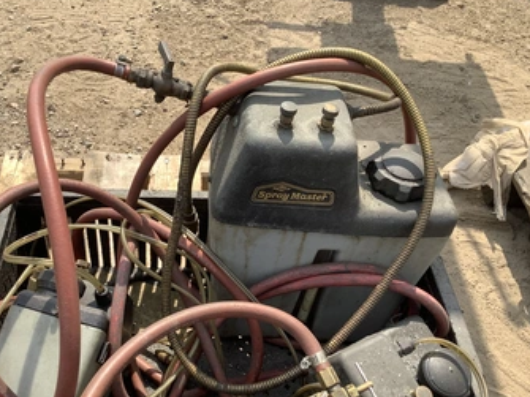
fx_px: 566
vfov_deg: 38.6
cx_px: 234
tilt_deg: -48.6
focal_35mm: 37
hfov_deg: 50.0
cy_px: 214
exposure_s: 1/776
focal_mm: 3.3
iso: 25
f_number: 2.4
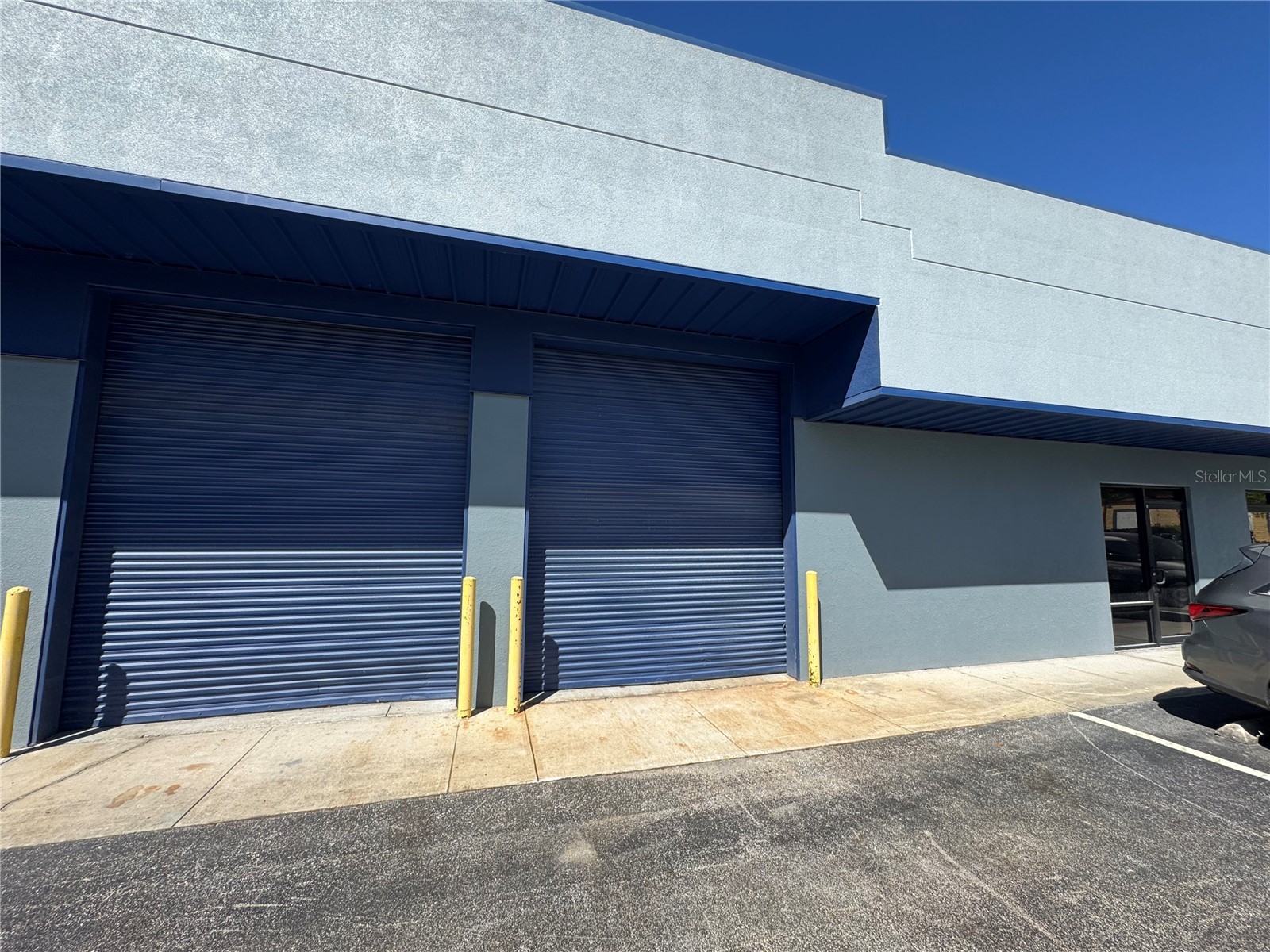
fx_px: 514
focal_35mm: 14
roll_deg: -0.6
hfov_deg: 102.1
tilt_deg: +3.2
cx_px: 635
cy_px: 476
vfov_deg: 85.7
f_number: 2.2
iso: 40
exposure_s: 1/944
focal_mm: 2.22
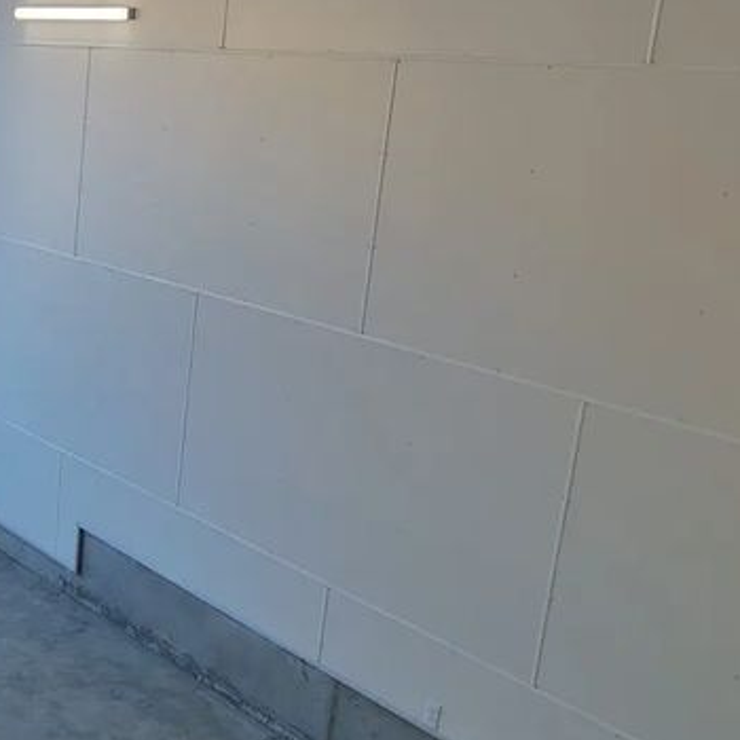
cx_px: -197
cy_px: 486
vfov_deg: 27.6
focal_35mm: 62
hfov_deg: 24.5
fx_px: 1500
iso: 100
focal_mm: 8.67
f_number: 1.8
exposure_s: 1/240
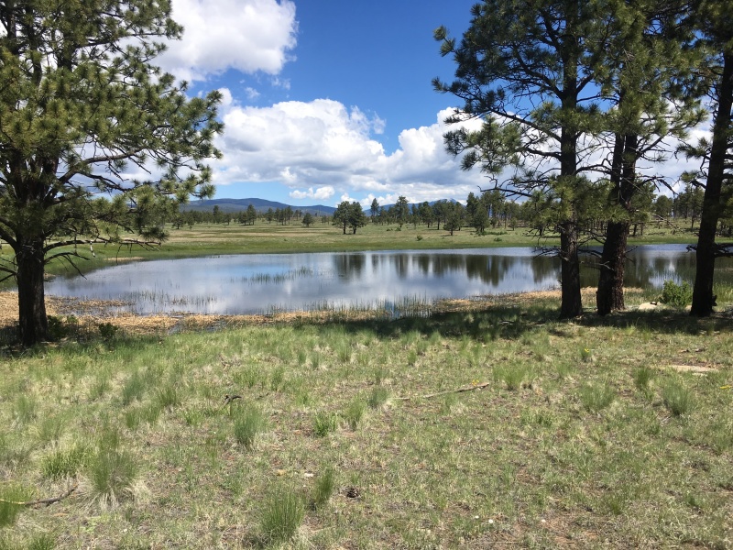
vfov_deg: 48.2
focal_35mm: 29
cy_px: 275
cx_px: 366
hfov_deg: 61.7
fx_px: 614
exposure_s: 1/1748
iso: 25
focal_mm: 4.15
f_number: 2.2
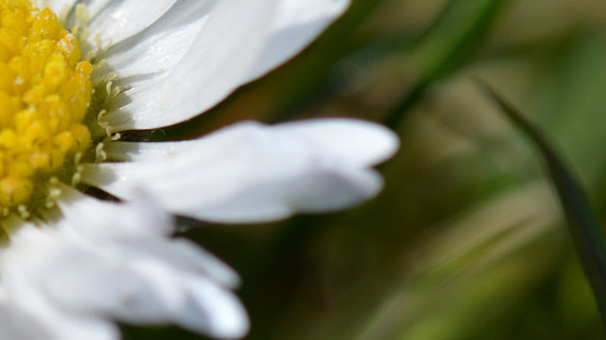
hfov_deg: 5.4
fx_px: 6402
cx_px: 7
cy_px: 160
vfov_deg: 3.0
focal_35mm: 399
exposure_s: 1/500
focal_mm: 85
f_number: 8
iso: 100
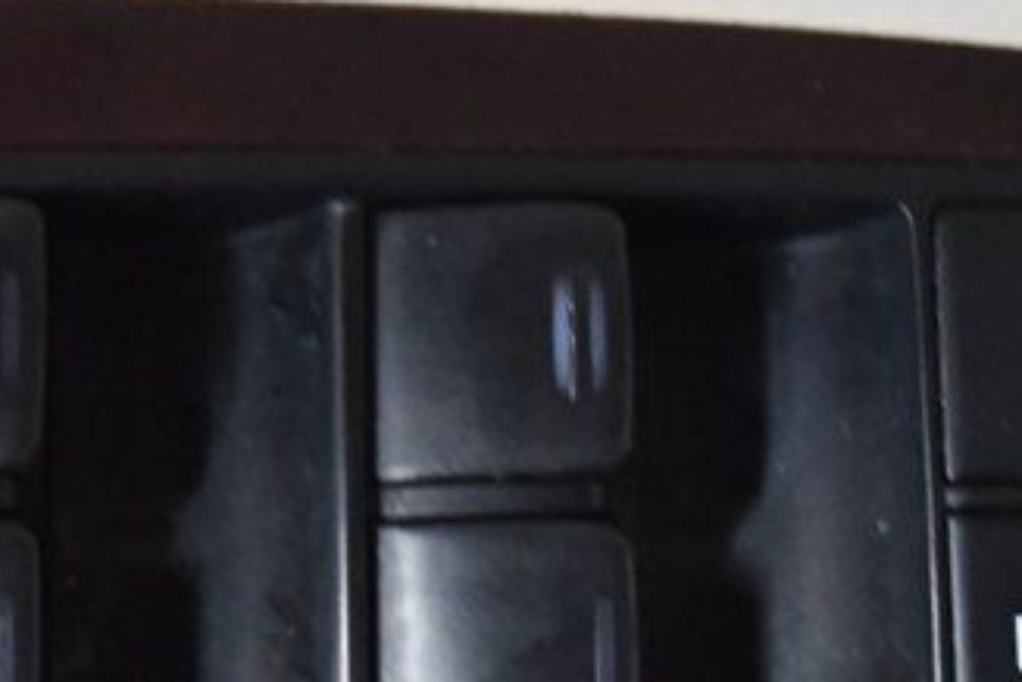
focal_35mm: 122
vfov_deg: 11.2
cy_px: 307
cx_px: 331
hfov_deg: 16.7
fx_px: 3463
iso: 5600
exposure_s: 1/60
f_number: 4.2
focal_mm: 26
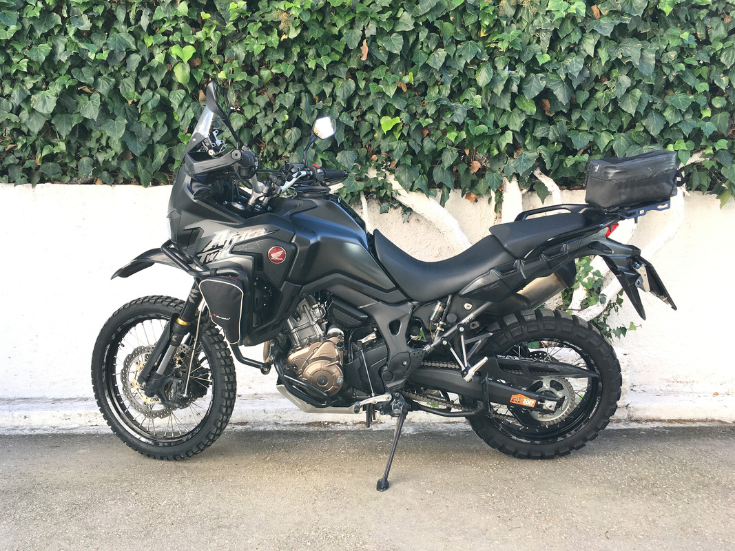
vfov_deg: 48.2
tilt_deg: -3.6
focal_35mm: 29
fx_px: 616
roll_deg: -0.4
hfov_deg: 61.7
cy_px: 276
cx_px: 368
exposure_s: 1/276
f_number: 2.2
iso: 25
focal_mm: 4.15
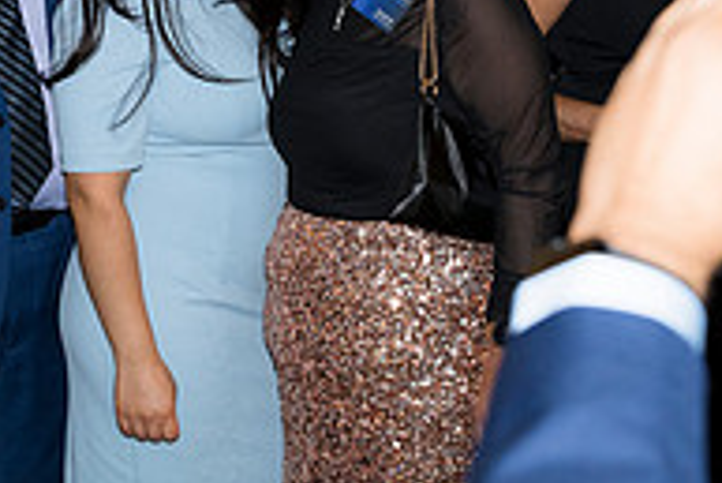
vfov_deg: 12.8
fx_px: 2107
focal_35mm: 105
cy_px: -43
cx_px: 120
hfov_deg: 19.2
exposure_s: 1/40
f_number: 4
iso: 1100
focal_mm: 35
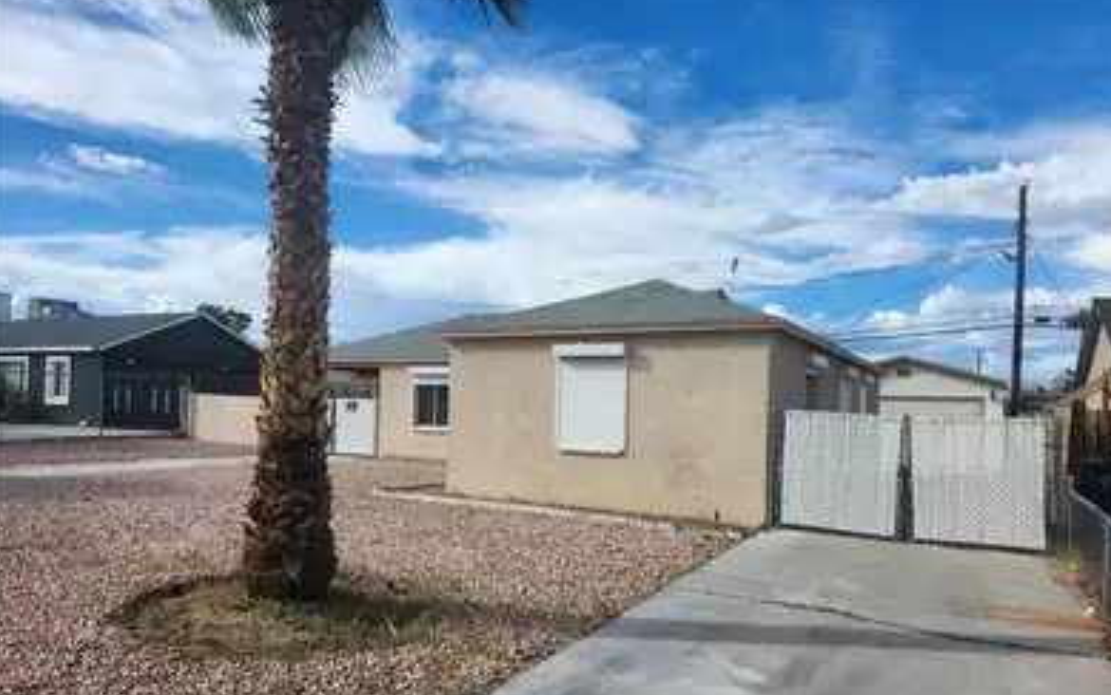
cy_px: 407
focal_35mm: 25
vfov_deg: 49.1
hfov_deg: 72.5
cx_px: 556
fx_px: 757
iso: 25
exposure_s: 1/1636
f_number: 1.8
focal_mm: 5.54
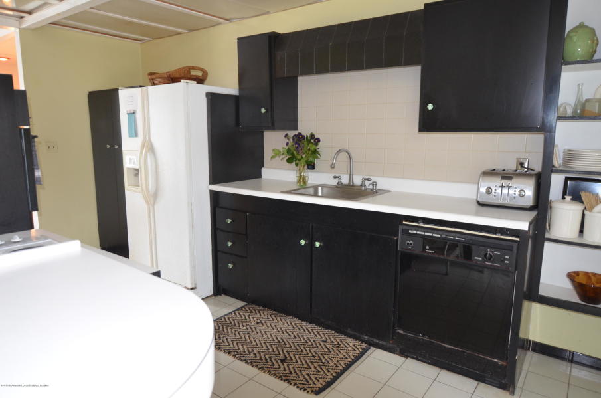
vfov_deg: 52.9
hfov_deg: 73.9
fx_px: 400
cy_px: 199
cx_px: 300
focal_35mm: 24
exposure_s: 1/60
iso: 1000
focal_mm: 16
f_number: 2.8
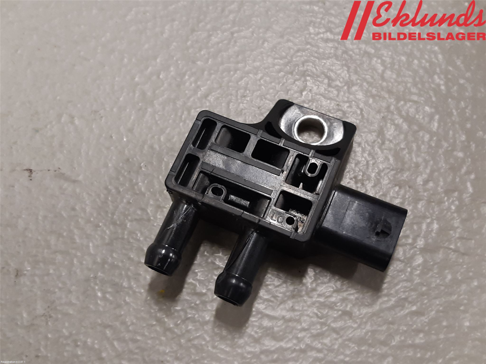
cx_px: 243
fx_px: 365
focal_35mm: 26
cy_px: 182
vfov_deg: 53.1
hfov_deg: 67.3
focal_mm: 3.93
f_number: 1.7
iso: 125
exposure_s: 1/50
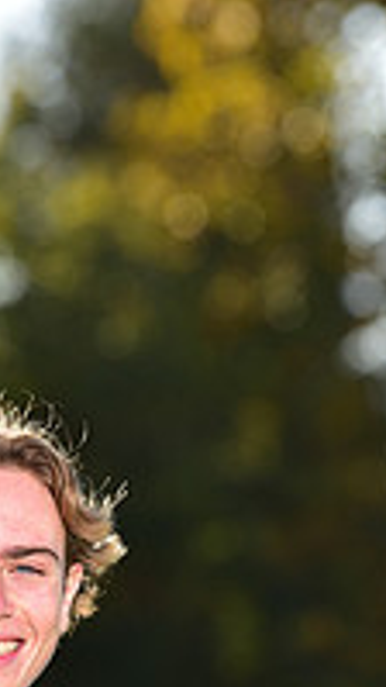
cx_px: -5
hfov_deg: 2.0
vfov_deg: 3.5
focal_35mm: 610
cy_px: 942
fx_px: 11095
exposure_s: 1/200
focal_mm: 200
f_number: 5
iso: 80
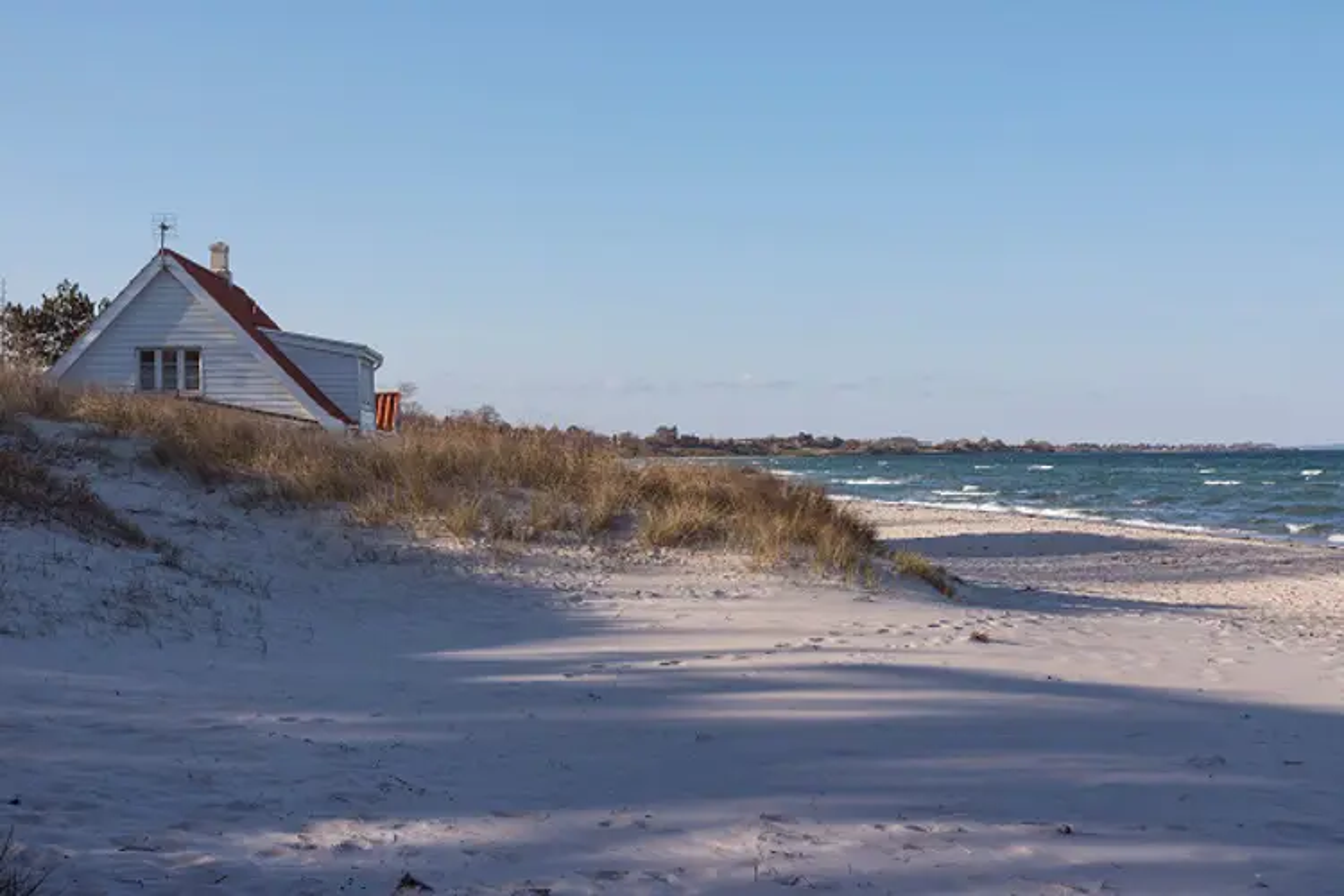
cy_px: 448
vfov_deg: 27.0
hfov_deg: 39.6
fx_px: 1867
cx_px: 672
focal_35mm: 50
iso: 125
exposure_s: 1/320
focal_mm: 50
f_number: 9
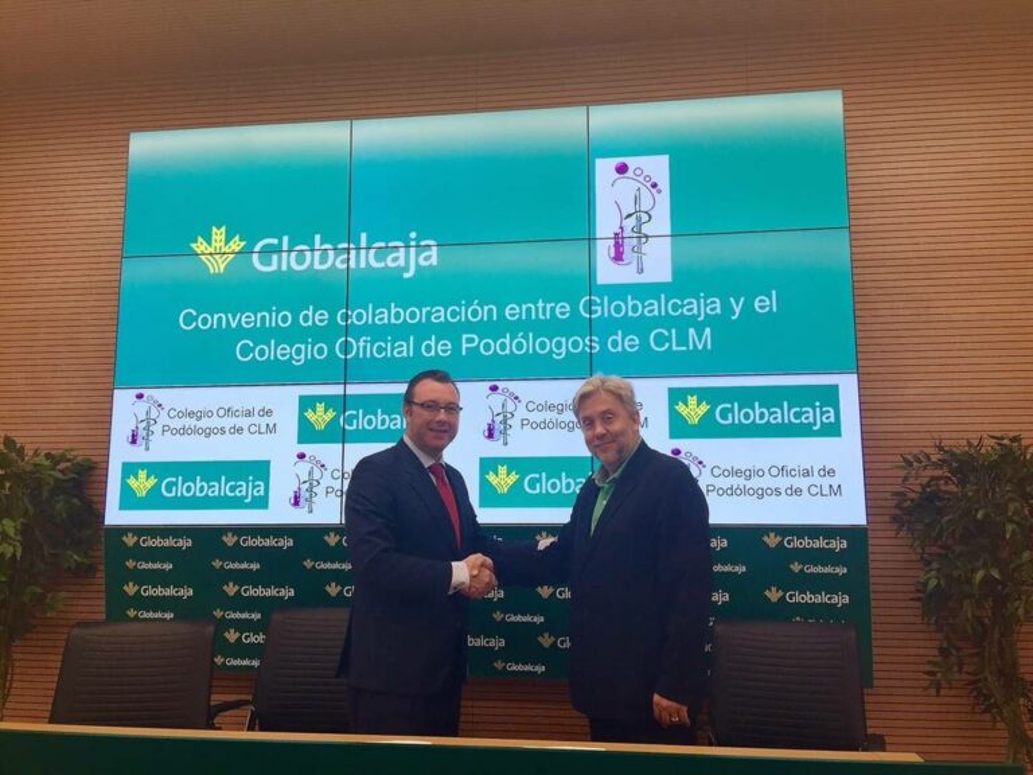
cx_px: 516
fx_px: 865
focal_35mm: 29
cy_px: 388
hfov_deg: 61.7
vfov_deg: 48.2
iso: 32
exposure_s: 1/60
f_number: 2.2
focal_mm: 4.15
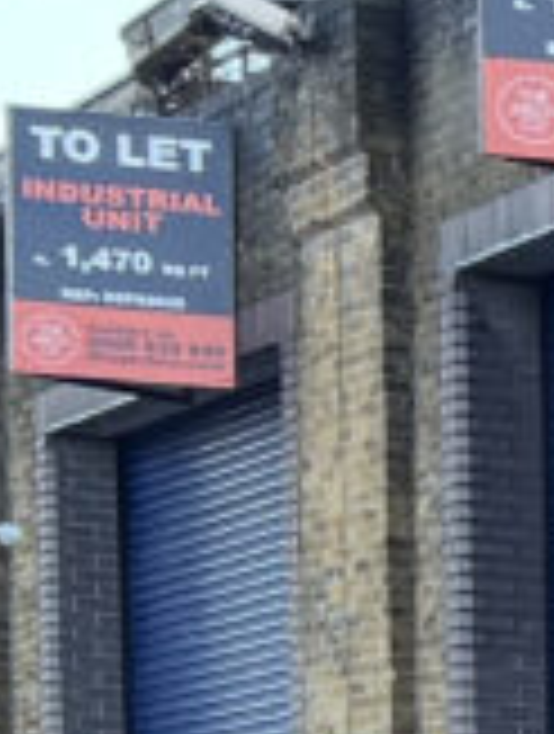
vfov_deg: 11.1
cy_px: 1414
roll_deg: +0.3
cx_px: 2171
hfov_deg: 7.1
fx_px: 3465
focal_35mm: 163
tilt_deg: -4.1
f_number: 1.5
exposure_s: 1/174
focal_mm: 5.7
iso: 40
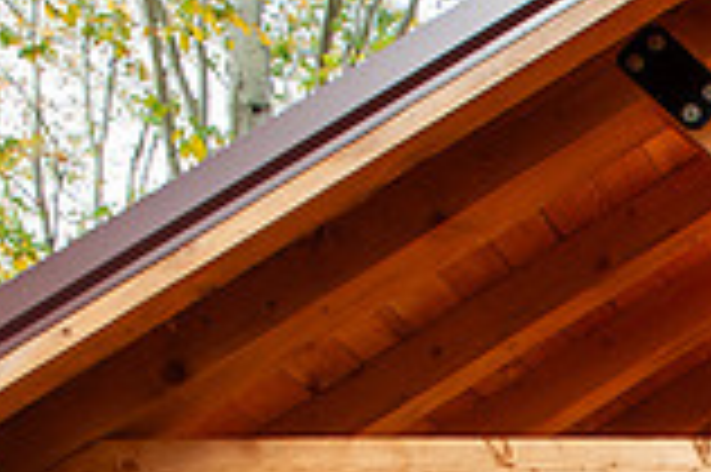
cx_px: 1226
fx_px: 1953
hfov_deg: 17.3
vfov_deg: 12.2
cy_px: 944
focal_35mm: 99
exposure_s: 1/160
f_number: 5.6
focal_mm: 24
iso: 500
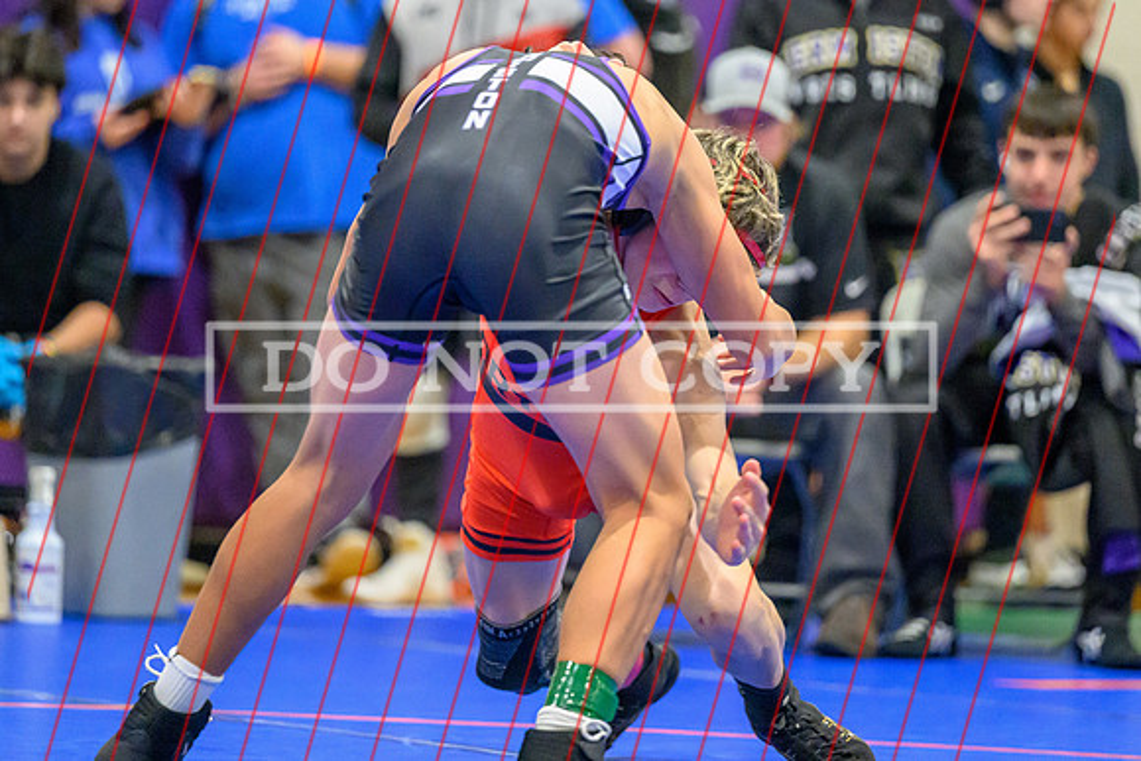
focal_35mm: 235
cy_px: 271
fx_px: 7464
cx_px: 600
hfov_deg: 8.7
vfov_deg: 5.8
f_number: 2.8
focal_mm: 180
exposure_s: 1/640
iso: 10000
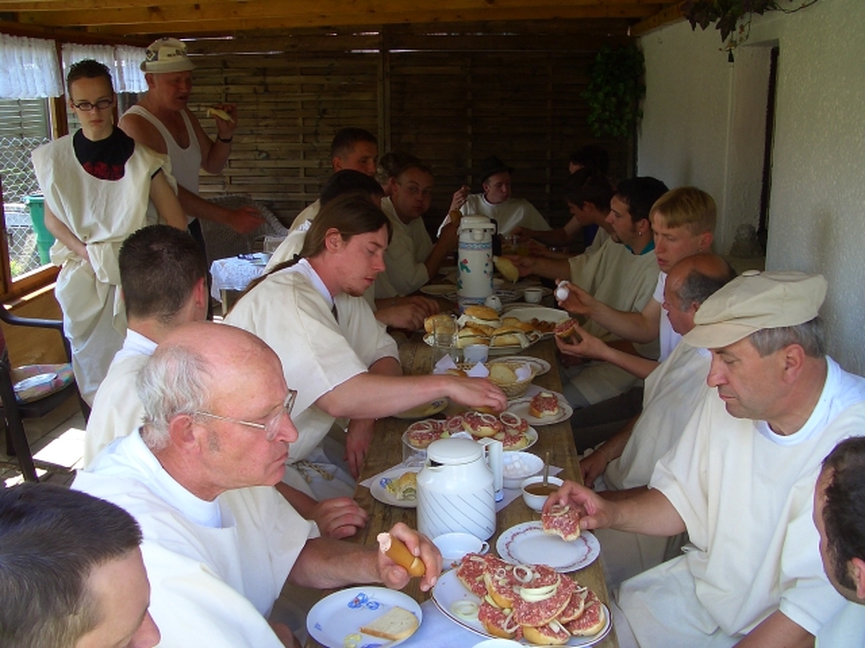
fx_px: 875
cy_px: 324
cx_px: 432
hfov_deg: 52.6
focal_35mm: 35
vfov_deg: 40.7
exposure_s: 1/80
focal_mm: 5.8
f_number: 4.3
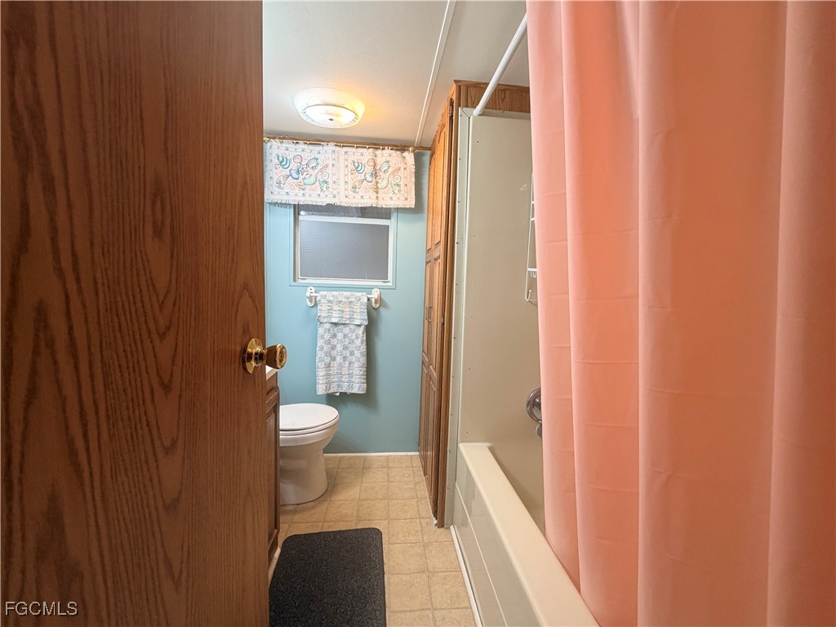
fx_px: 338
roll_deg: -0.3
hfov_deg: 102.1
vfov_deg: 85.7
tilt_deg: -4.9
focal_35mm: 14
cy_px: 314
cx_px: 418
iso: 200
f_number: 2.2
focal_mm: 2.22
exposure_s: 1/60
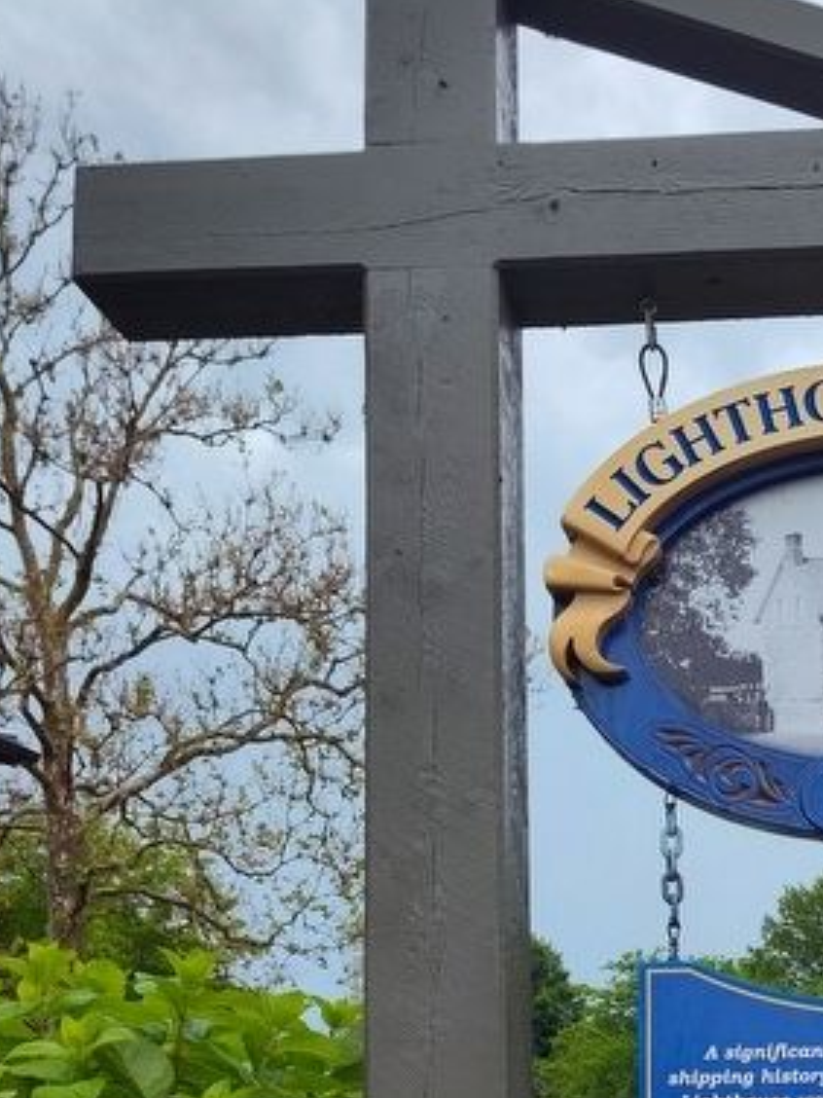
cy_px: 902
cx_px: 785
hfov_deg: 28.2
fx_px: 1553
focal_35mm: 49
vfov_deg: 37.3
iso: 100
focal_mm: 5.56
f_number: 1.8
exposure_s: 1/1301
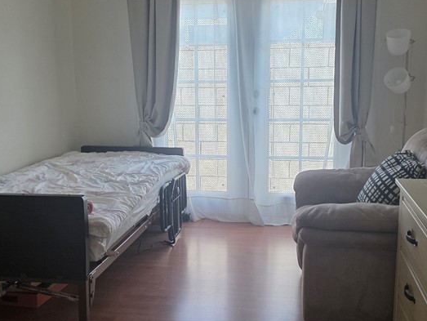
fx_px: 555
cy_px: 161
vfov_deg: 32.2
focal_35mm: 45
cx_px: 205
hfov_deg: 42.0
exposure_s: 1/180
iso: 160
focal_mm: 6.3
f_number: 1.7
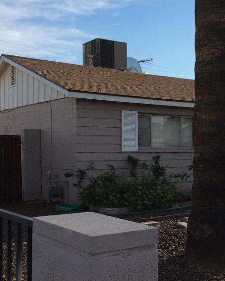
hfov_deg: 26.9
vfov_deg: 34.1
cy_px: 159
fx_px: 458
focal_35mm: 55
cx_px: 192
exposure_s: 1/1192
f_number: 2.4
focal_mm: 3.3
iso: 32
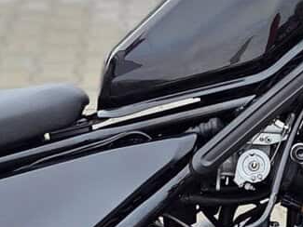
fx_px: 1270
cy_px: 193
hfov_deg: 13.6
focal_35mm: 145
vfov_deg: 10.2
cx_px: 148
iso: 64
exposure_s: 1/180
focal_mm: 5.4
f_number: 1.8
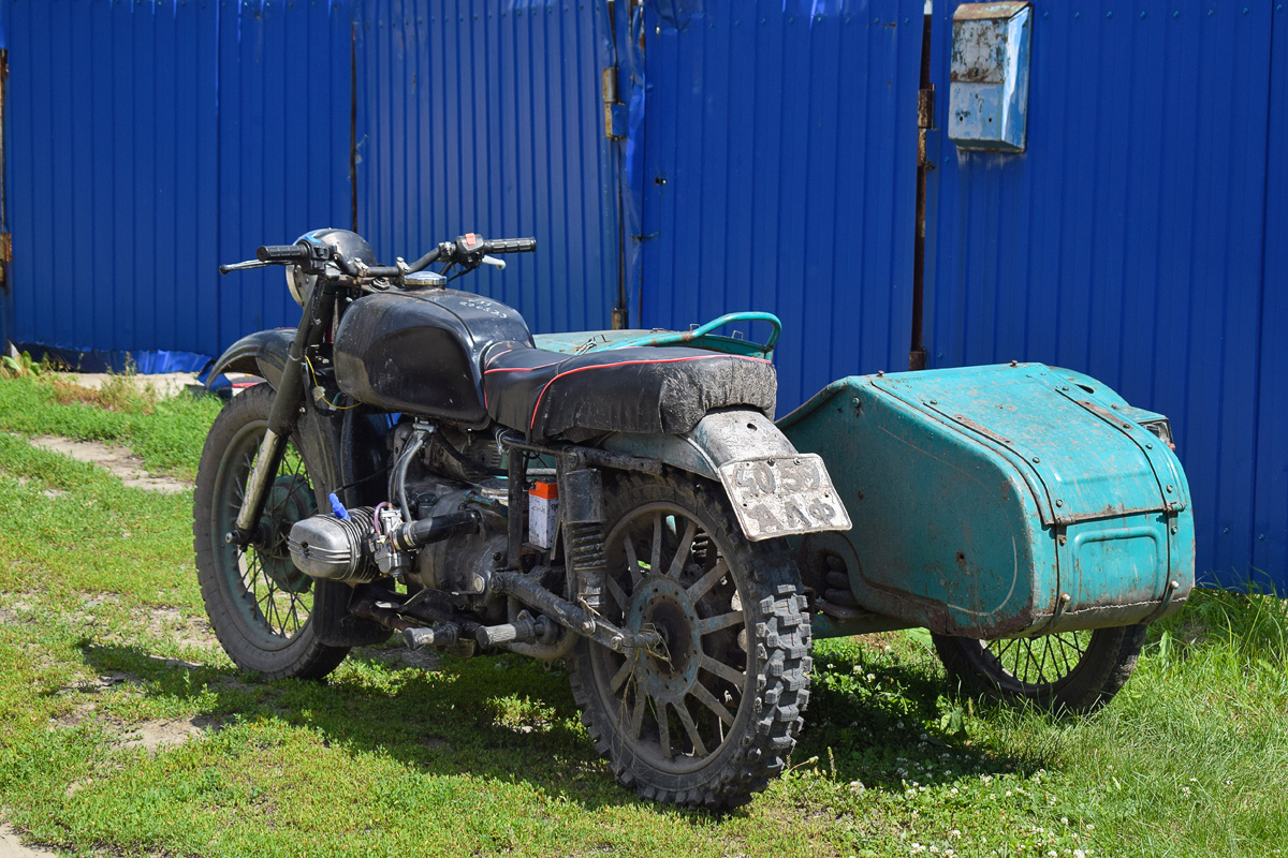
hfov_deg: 24.6
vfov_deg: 16.6
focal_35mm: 82
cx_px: 644
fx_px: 2951
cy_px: 429
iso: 200
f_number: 6.3
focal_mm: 55
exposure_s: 1/640
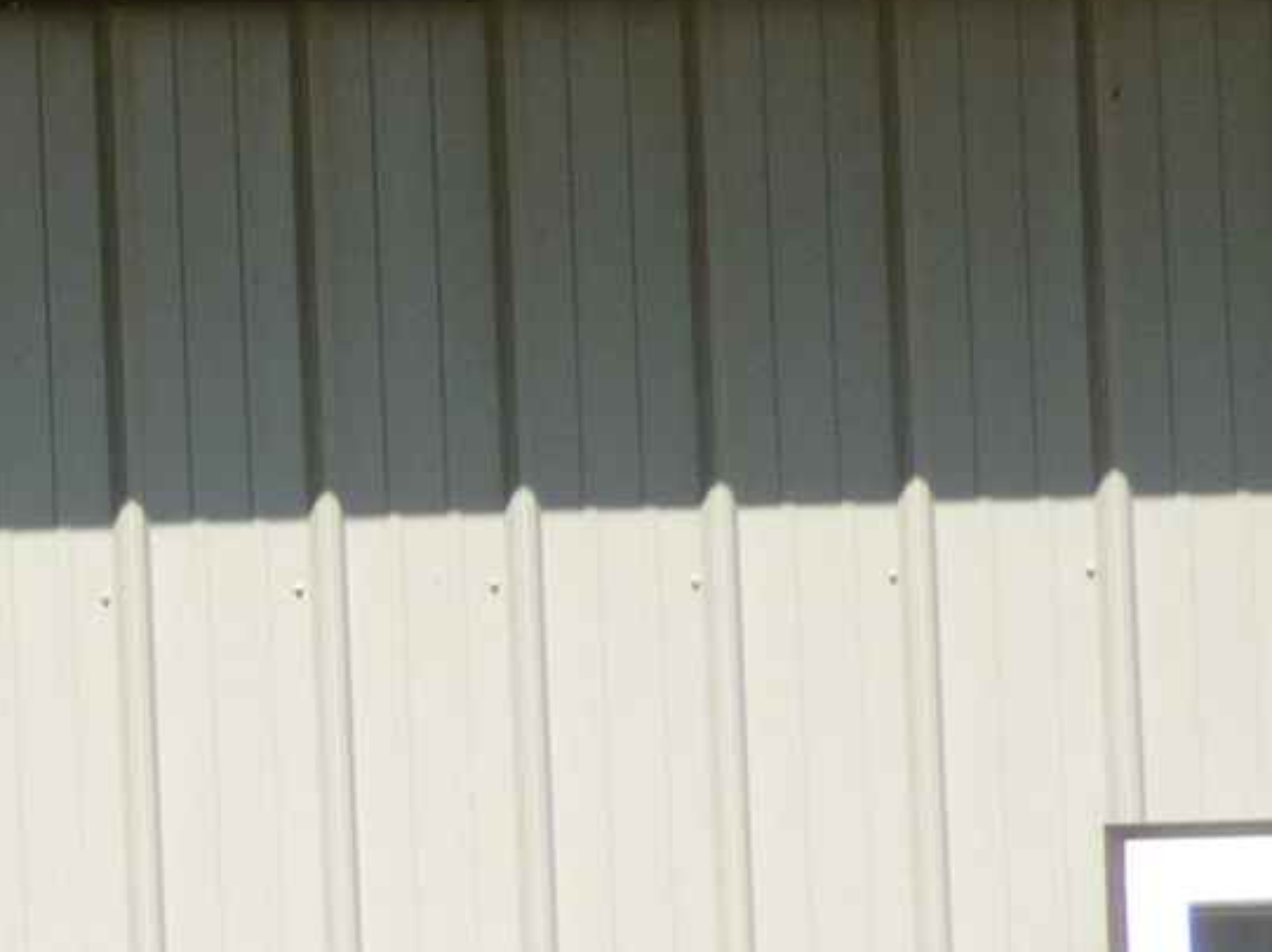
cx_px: -1923
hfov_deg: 5.6
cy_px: 943
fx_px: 12522
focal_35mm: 341
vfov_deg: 4.3
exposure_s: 1/400
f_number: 4.1
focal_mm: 10.77
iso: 100
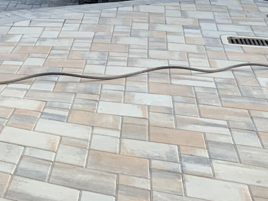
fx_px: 906
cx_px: 18
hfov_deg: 16.6
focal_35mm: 117
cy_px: 20
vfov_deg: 12.6
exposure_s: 1/120
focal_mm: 3
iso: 32
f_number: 1.8
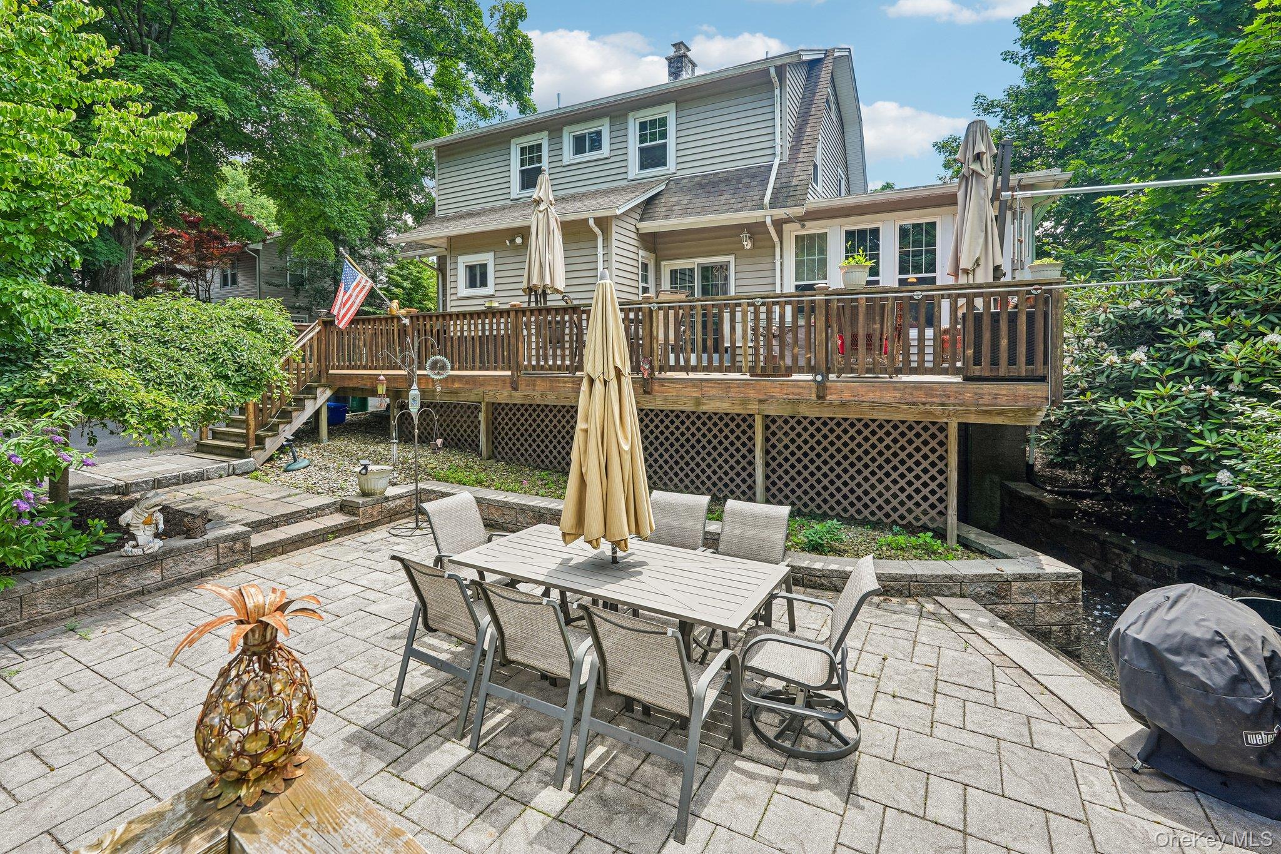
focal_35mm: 16
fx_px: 587
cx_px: 640
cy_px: 427
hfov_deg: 95.0
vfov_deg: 72.0
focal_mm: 16.5
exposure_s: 1/60
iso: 100
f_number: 8
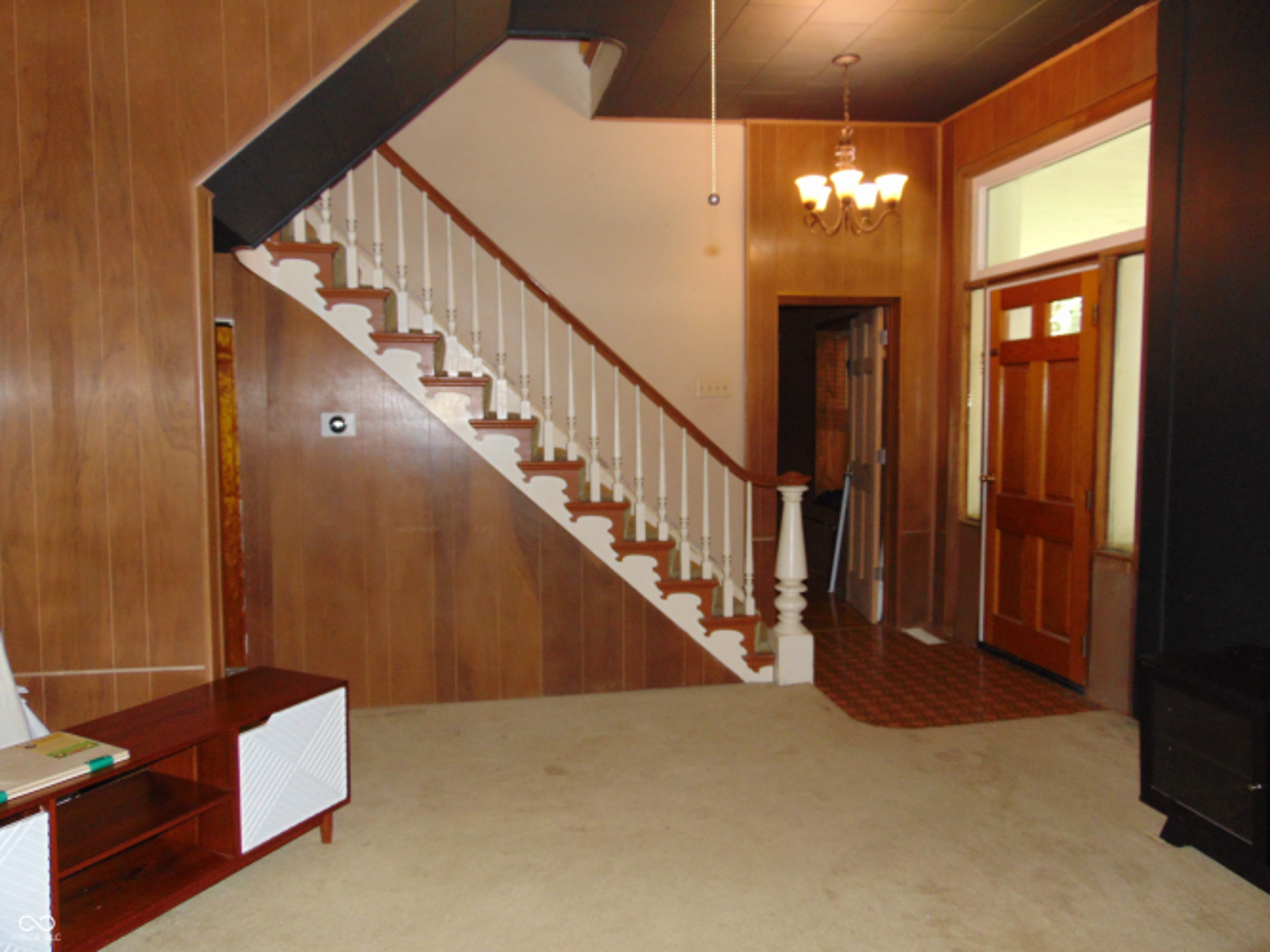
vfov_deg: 54.9
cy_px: 476
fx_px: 917
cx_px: 635
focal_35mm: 25
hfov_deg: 69.4
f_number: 3
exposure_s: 1/30
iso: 200
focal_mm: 4.5
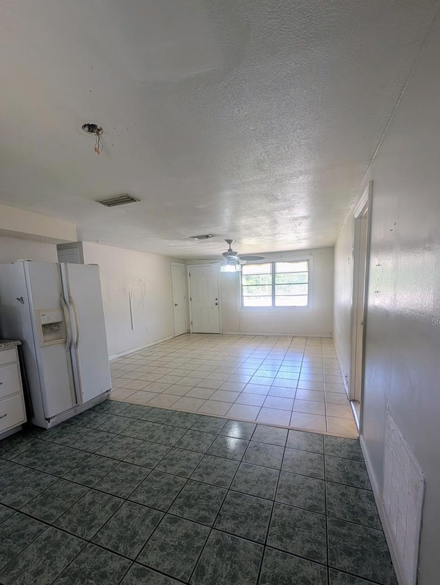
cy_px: 321
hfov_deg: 85.8
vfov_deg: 101.7
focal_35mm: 14
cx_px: 215
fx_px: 237
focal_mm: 2.02
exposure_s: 1/120
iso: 73
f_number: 1.7
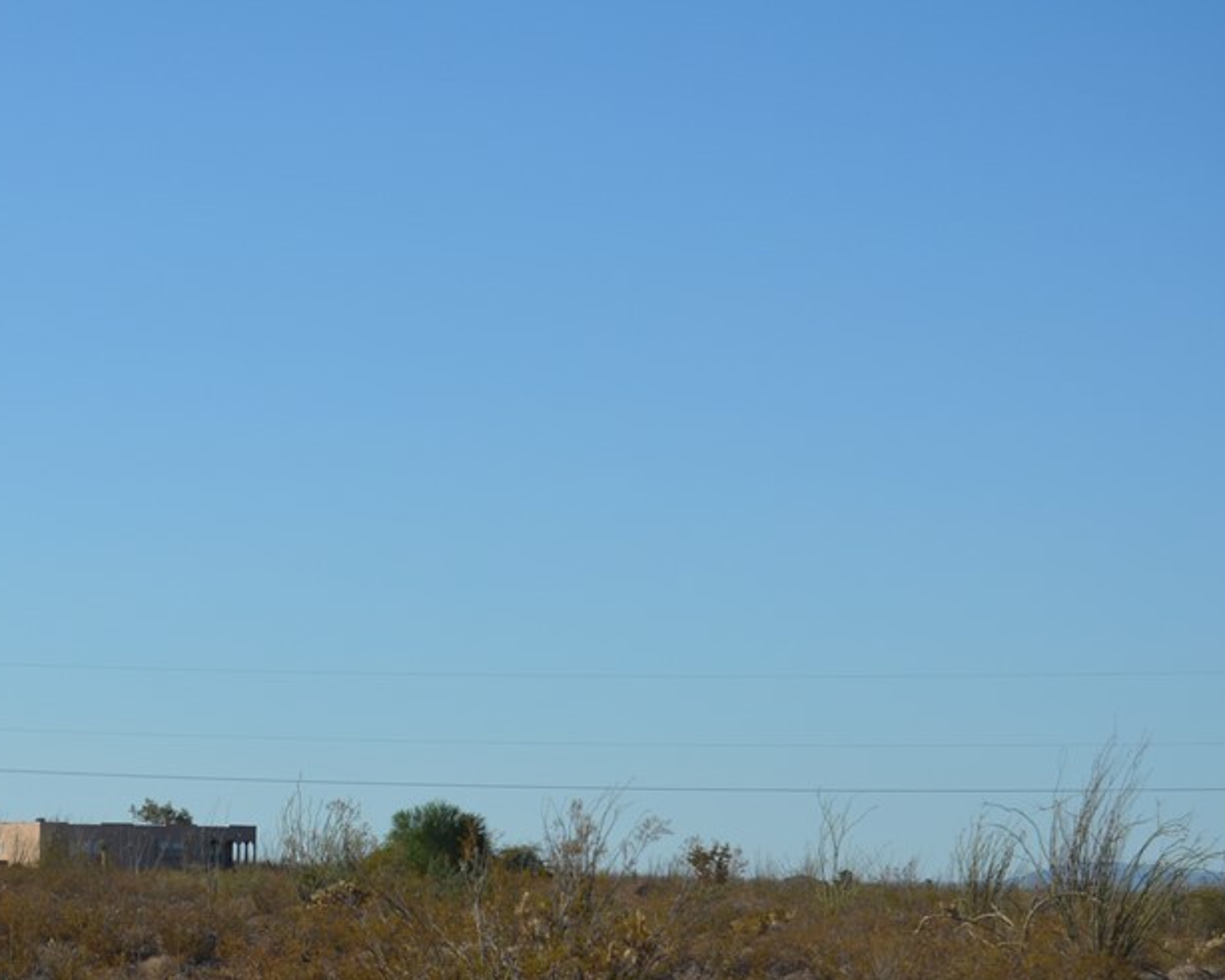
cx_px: 387
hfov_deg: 14.1
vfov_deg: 11.3
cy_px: 689
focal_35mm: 137
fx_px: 4960
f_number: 7.1
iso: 400
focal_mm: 55
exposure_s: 1/1600
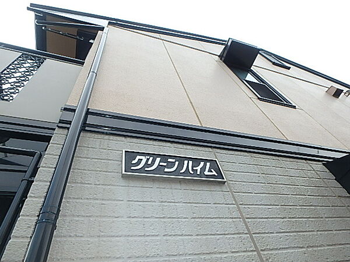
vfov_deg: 63.4
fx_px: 212
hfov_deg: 79.0
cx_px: 175
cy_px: 131
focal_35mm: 21
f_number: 3.5
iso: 125
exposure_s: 1/400
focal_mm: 3.7
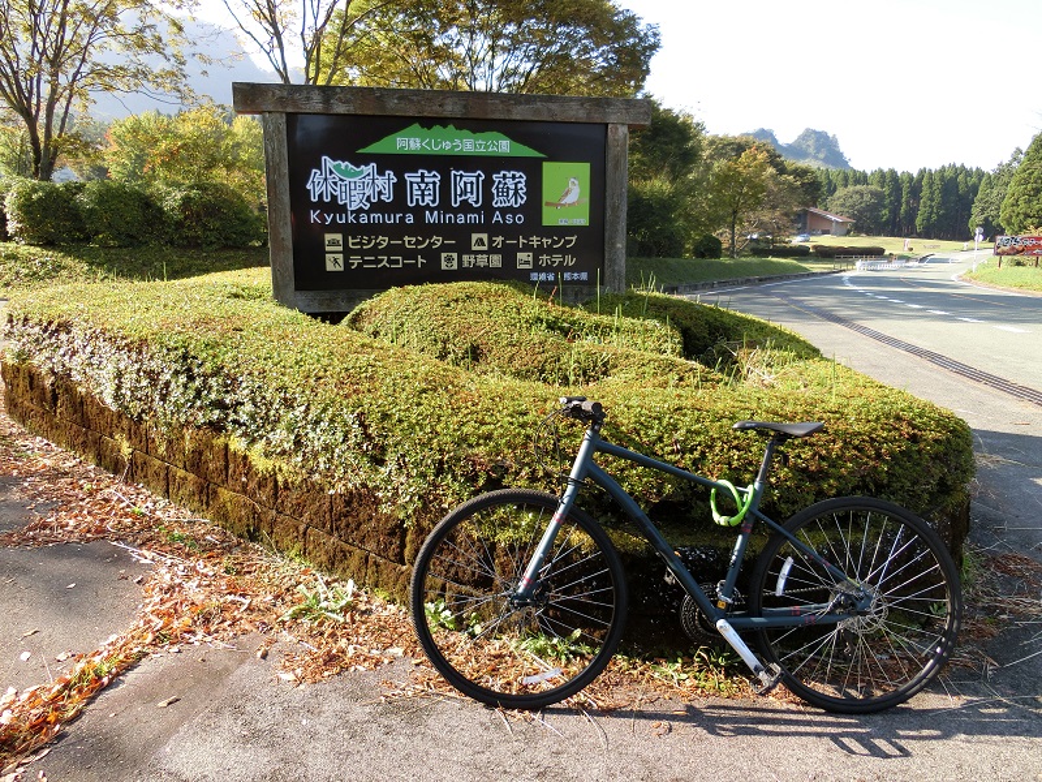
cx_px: 521
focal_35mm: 25
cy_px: 391
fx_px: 753
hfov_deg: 69.4
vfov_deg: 54.9
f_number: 3.5
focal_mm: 4.5
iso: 80
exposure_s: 1/200
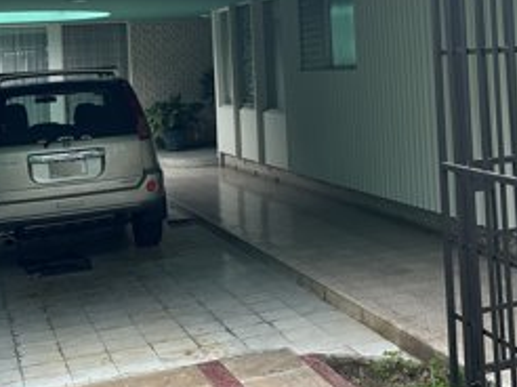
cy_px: 36
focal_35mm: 62
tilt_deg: +1.1
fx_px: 925
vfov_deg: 23.0
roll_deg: +2.8
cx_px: 358
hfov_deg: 30.9
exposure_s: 1/1050
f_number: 1.78
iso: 80
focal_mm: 6.86
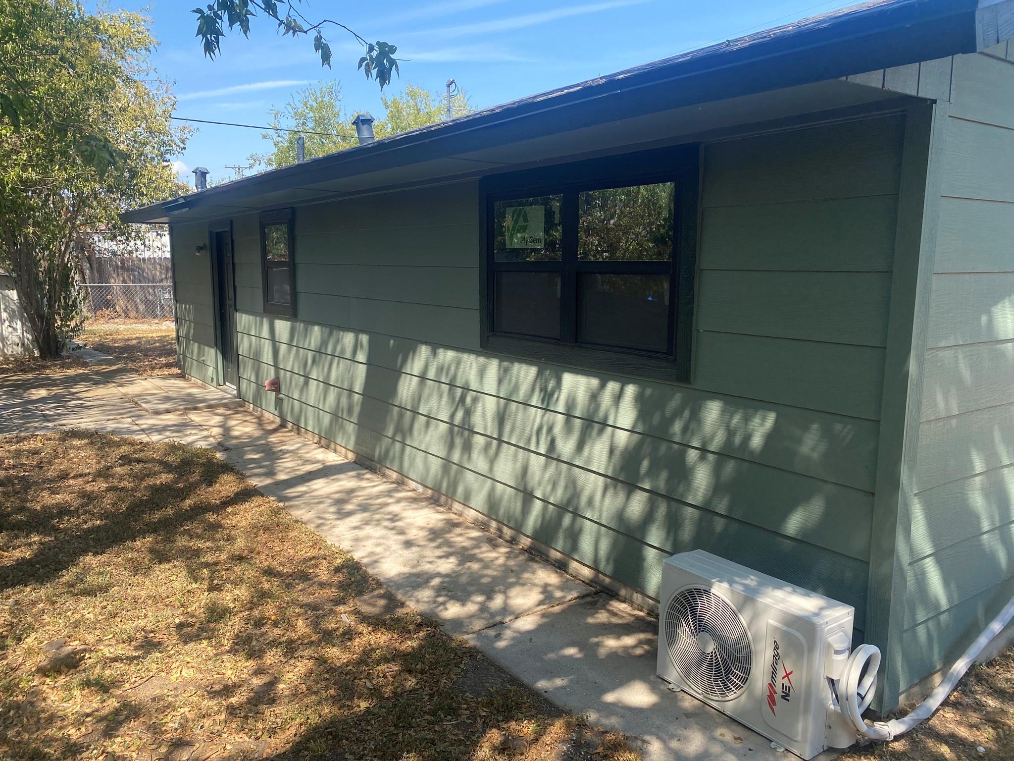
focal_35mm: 26
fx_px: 762
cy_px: 380
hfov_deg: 67.3
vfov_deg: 53.1
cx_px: 507
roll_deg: +0.2
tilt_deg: -10.1
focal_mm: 4.25
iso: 32
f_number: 1.8
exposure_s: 1/839
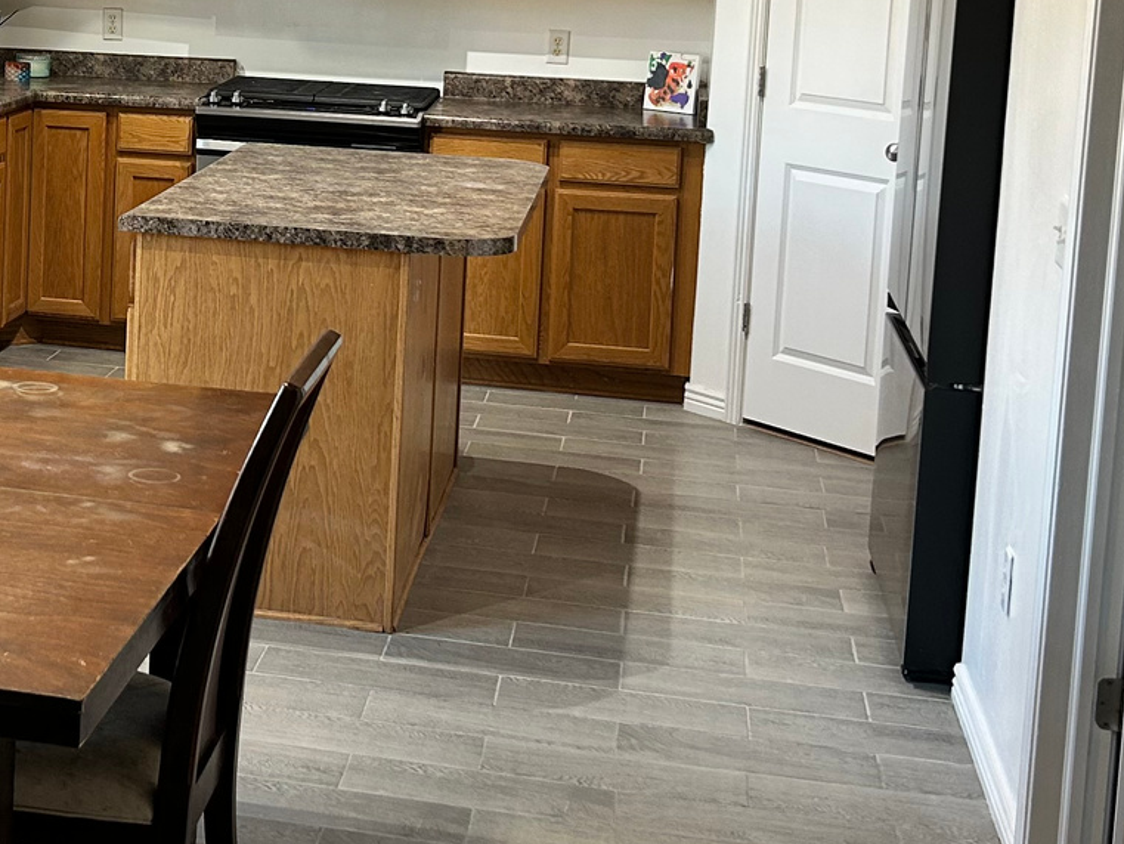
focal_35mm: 70
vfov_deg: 20.7
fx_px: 2273
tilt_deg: -4.8
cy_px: 152
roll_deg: -2.6
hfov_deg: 26.8
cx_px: 118
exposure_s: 1/60
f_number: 1.5
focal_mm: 5.7
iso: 64
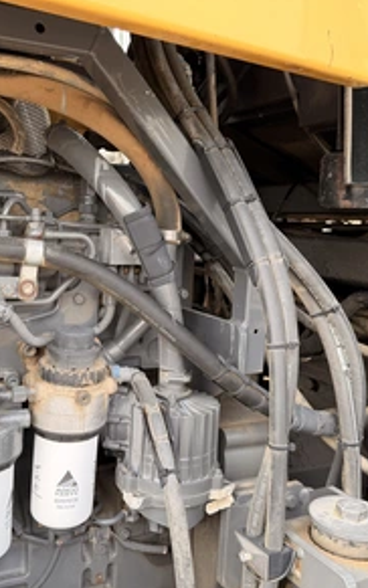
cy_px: 297
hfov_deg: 36.1
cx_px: 140
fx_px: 561
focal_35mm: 35
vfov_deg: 55.3
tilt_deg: -5.7
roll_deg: -3.6
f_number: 1.78
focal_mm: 6.76
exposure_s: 1/344
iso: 100
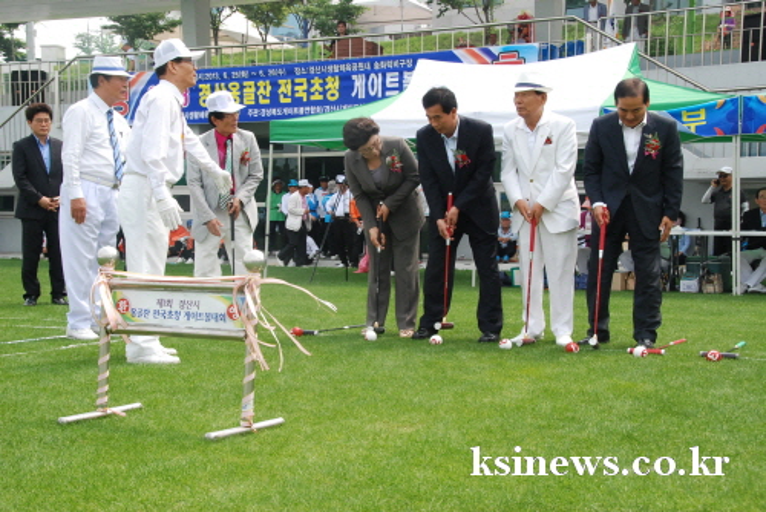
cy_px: 256
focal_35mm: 52
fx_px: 1118
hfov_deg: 37.8
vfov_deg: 25.8
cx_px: 383
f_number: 11
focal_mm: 35
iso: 800
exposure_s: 1/500
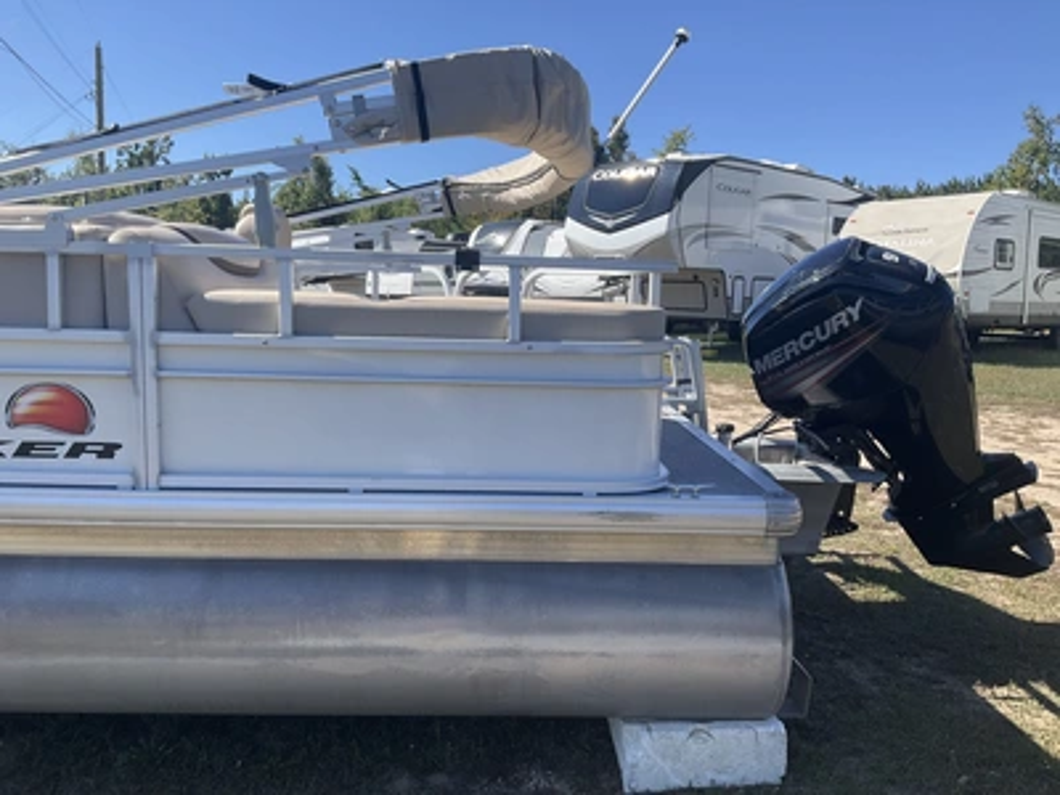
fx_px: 888
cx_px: 530
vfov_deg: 48.2
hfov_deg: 61.7
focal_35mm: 29
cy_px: 398
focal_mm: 3
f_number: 1.8
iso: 25
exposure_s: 1/1035
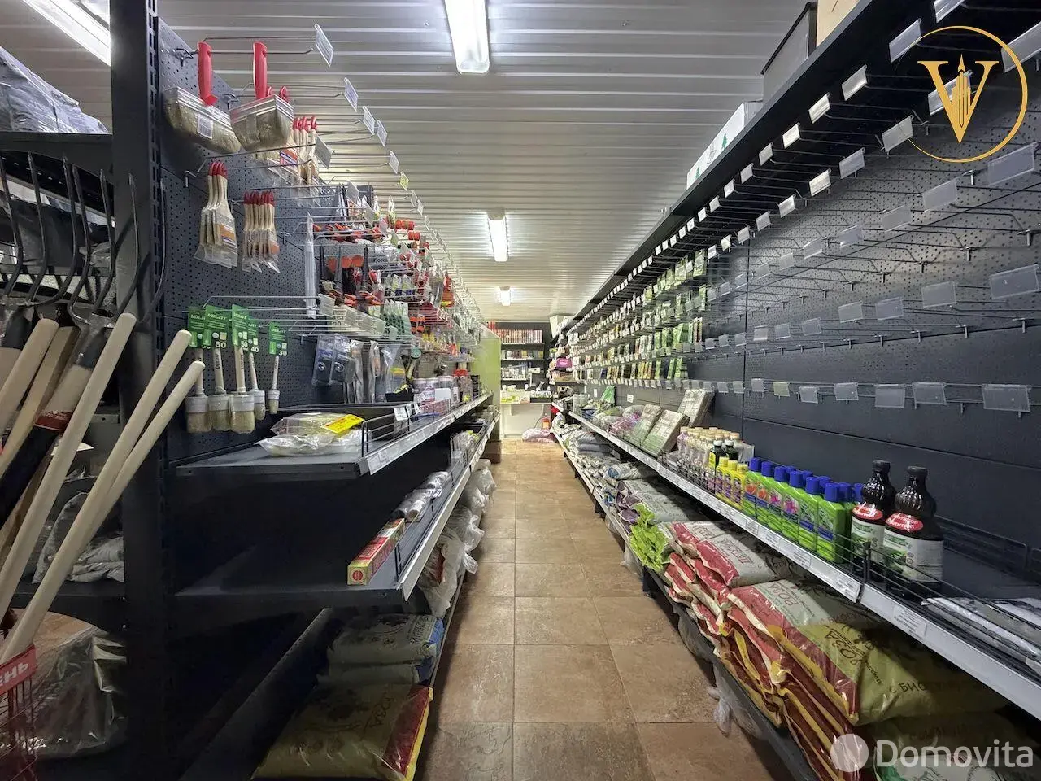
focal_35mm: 14
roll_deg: -0.8
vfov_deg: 85.7
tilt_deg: -2.1
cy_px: 390
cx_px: 520
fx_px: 421
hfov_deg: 102.1
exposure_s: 1/50
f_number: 2.2
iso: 1000
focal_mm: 2.22
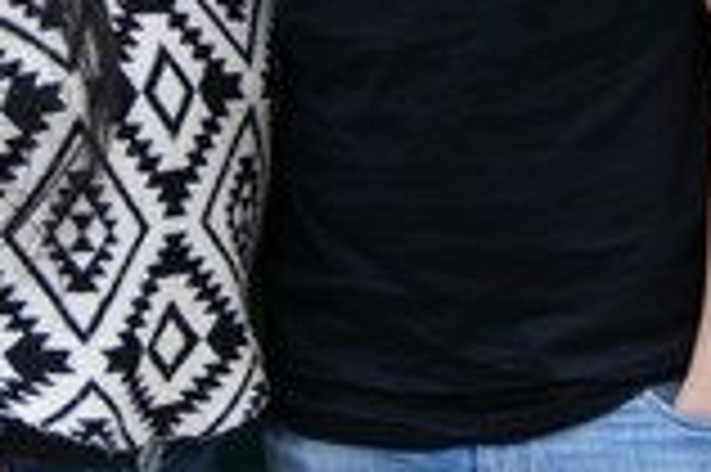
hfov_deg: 15.5
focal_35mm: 132
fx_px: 2604
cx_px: 513
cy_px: -234
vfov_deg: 10.0
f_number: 2.8
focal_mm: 29
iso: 500
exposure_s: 1/320
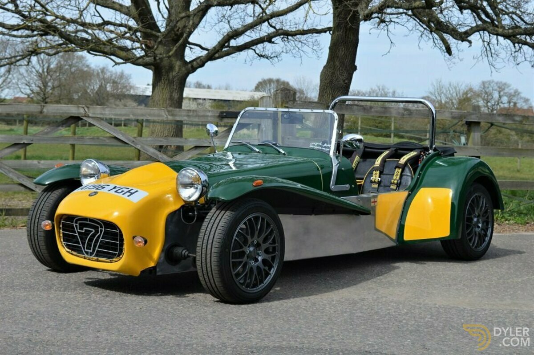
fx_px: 1000
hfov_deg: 29.9
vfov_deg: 20.1
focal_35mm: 68
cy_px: 178
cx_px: 267
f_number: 8
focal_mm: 45
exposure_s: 1/250
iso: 100
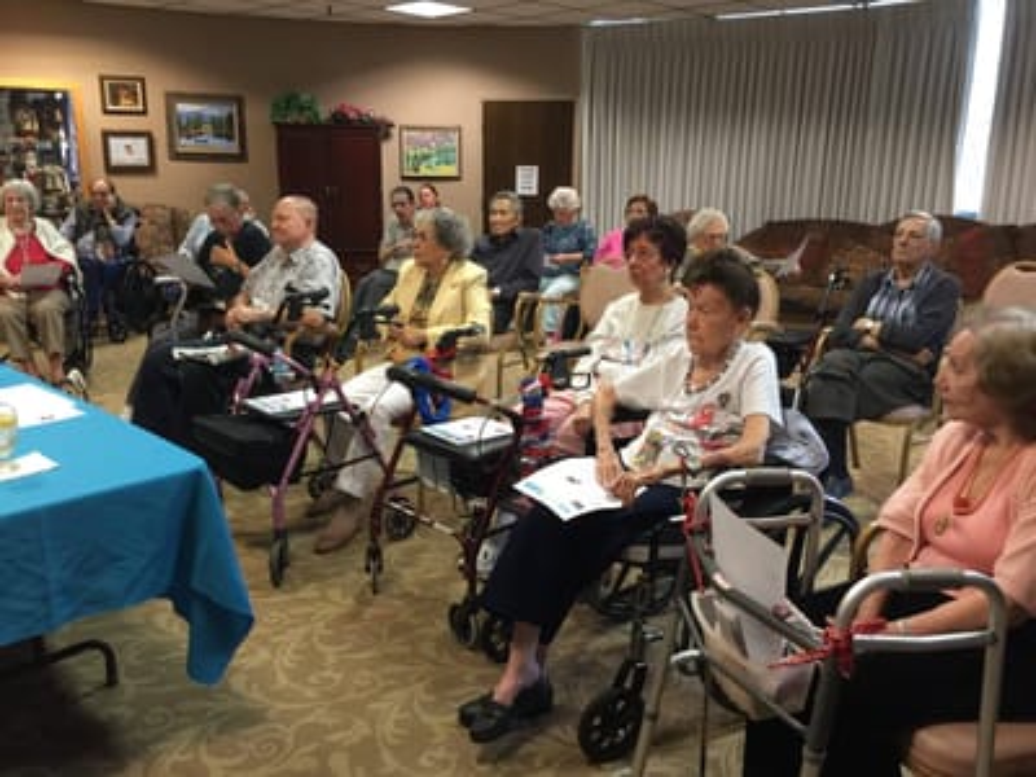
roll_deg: -1.1
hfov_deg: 61.7
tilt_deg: -13.5
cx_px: 518
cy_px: 388
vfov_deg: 48.2
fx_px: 868
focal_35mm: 29
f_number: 2.2
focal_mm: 4.15
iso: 100
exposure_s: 1/15
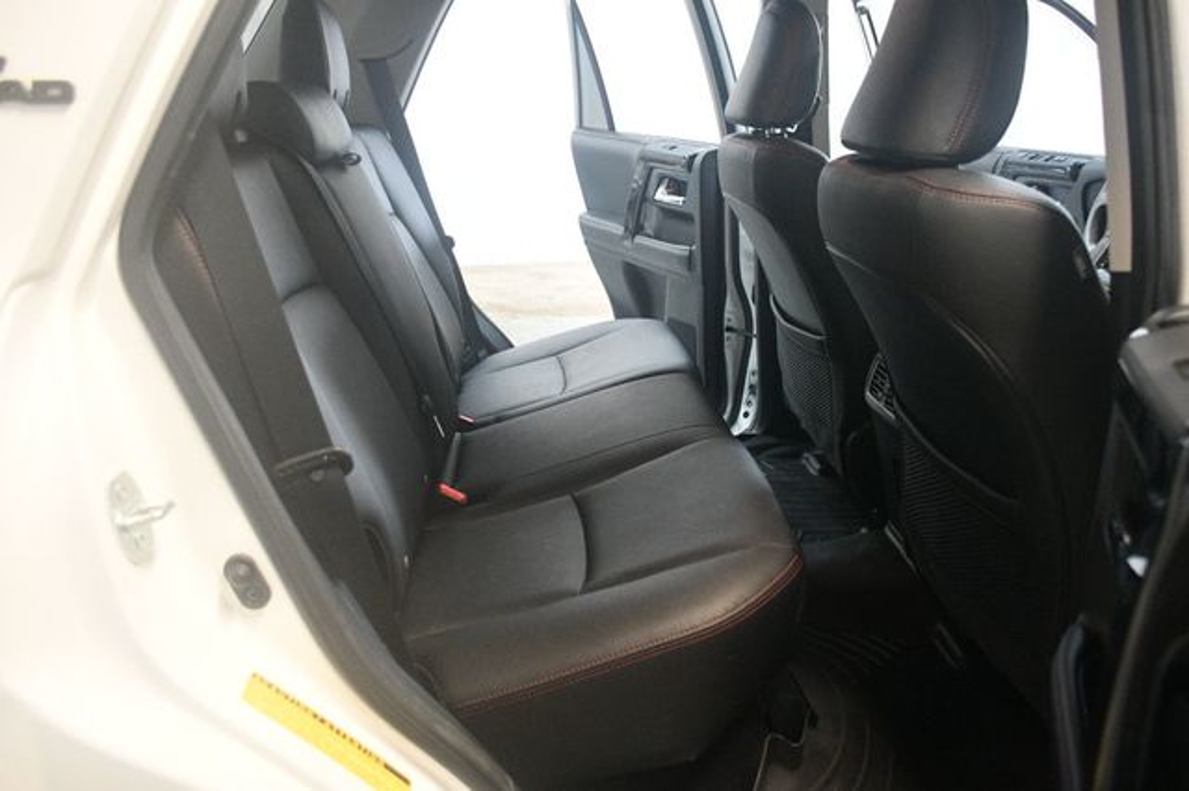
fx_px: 990
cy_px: 396
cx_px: 594
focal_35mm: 30
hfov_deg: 62.0
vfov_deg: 43.6
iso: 3200
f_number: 3.5
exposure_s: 1/80
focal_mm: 20
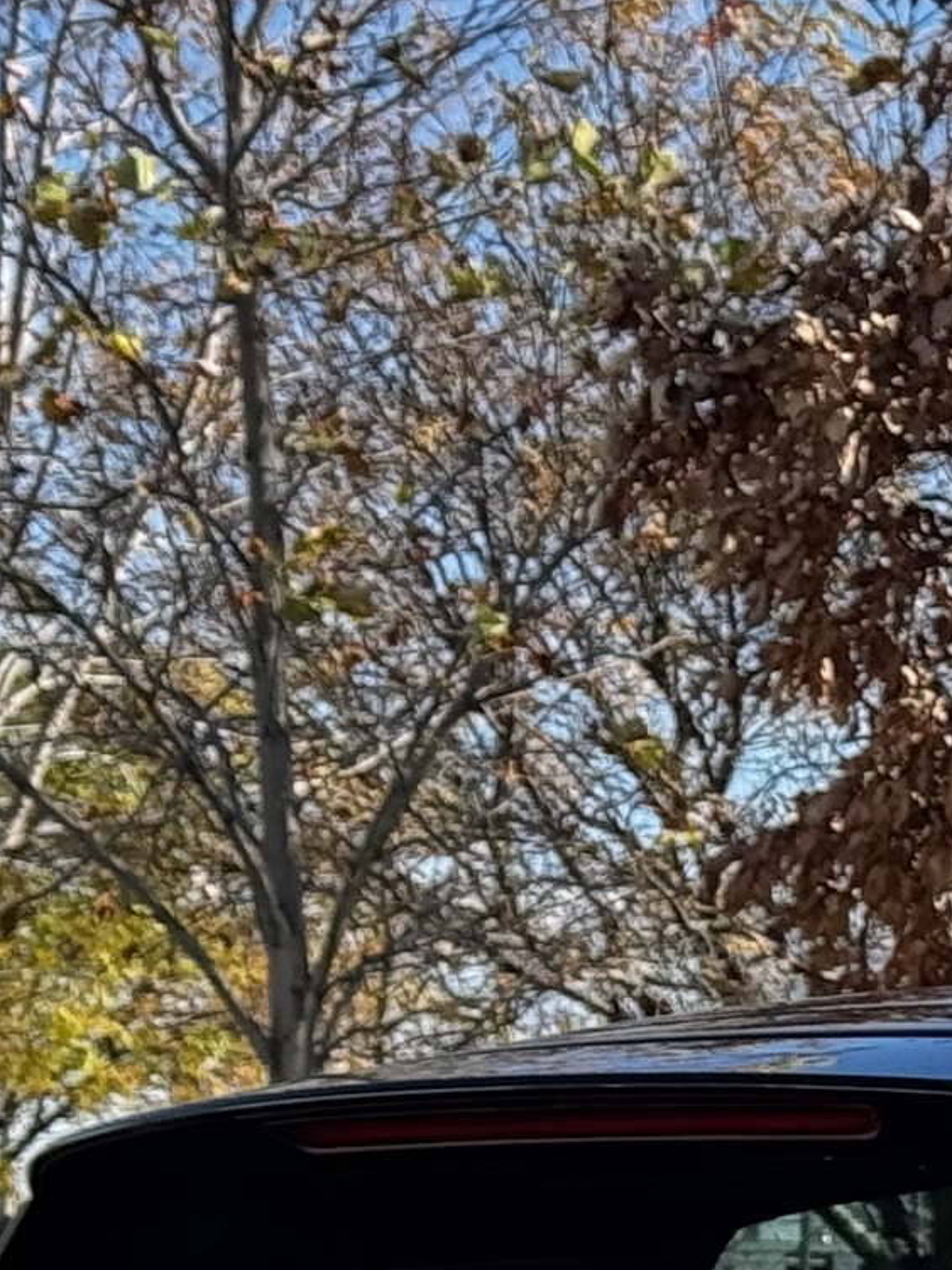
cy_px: 1566
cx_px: 1513
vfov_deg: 10.6
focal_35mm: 184
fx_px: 6749
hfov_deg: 7.9
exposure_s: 1/1681
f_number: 1.78
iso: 64
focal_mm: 6.76
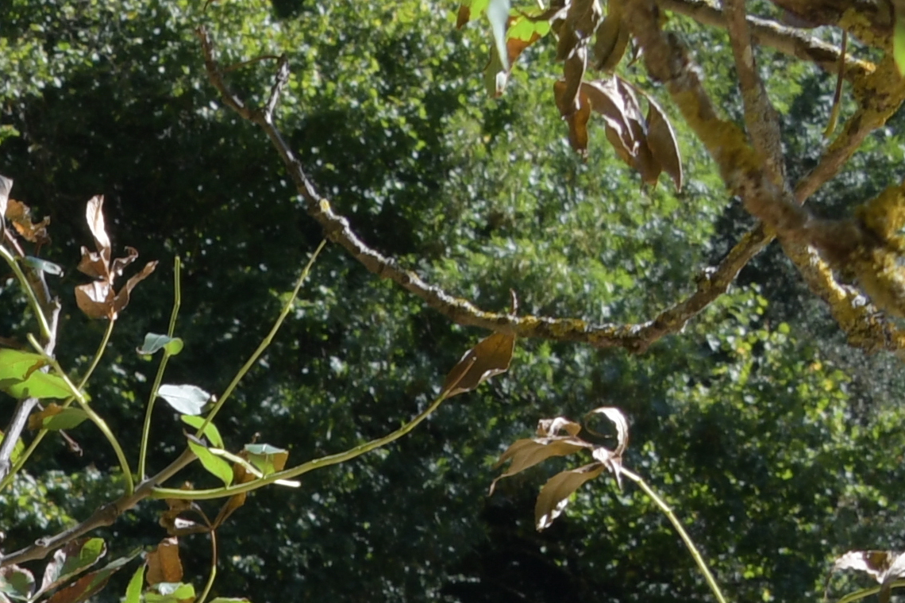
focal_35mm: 256
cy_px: 1252
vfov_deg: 5.2
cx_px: -672
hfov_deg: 7.8
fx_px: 6446
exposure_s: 1/100
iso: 200
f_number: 10
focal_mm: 35
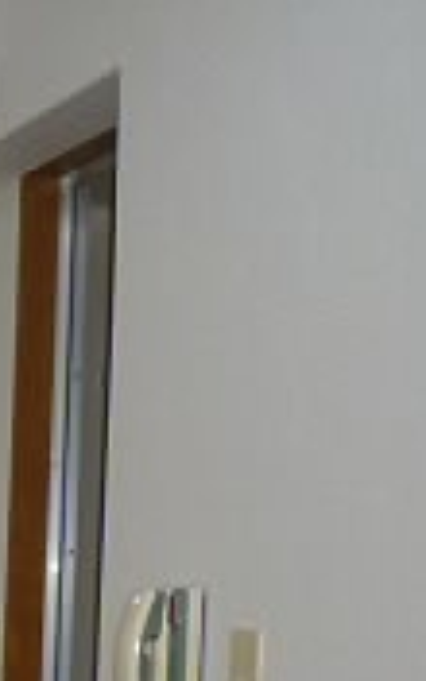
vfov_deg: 20.7
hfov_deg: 11.4
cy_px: 722
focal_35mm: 96
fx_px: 1783
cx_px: -589
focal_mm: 4.4
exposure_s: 1/30
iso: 100
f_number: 2.8
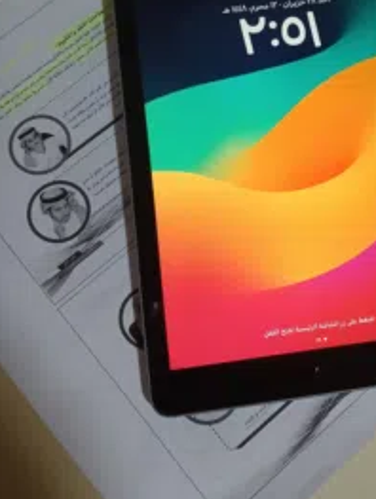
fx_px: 592
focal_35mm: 41
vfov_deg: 45.0
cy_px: 165
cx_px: 279
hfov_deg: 34.5
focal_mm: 4
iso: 200
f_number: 1.8
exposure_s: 1/50
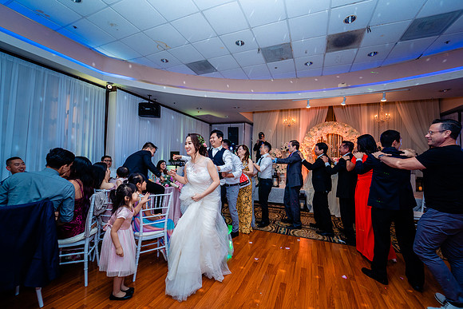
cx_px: 232
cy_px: 154
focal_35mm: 14
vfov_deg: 81.2
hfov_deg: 104.2
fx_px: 180
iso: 1250
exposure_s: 1/200
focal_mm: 14
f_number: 4.5
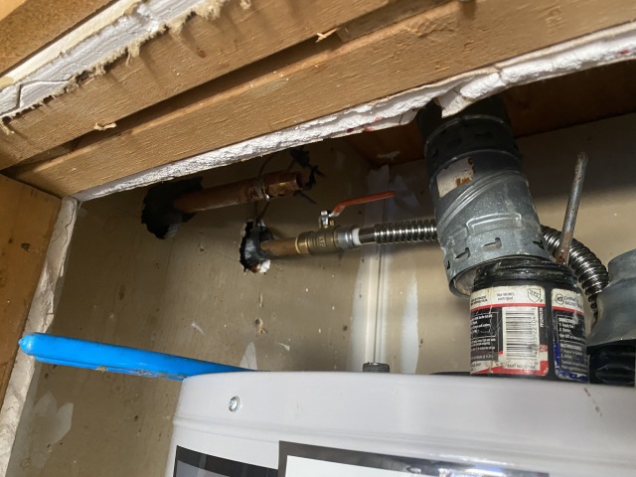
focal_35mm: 26
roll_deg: -6.1
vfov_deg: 53.1
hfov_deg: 67.3
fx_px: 478
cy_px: 238
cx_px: 318
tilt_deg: +20.0
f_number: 1.8
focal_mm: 4.25
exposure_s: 1/52
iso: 500
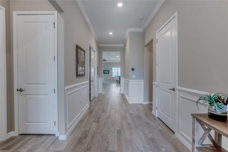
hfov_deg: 104.2
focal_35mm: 14
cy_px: 76
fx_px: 89
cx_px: 114
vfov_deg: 81.3
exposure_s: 1/125
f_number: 6.3
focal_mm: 14
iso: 125
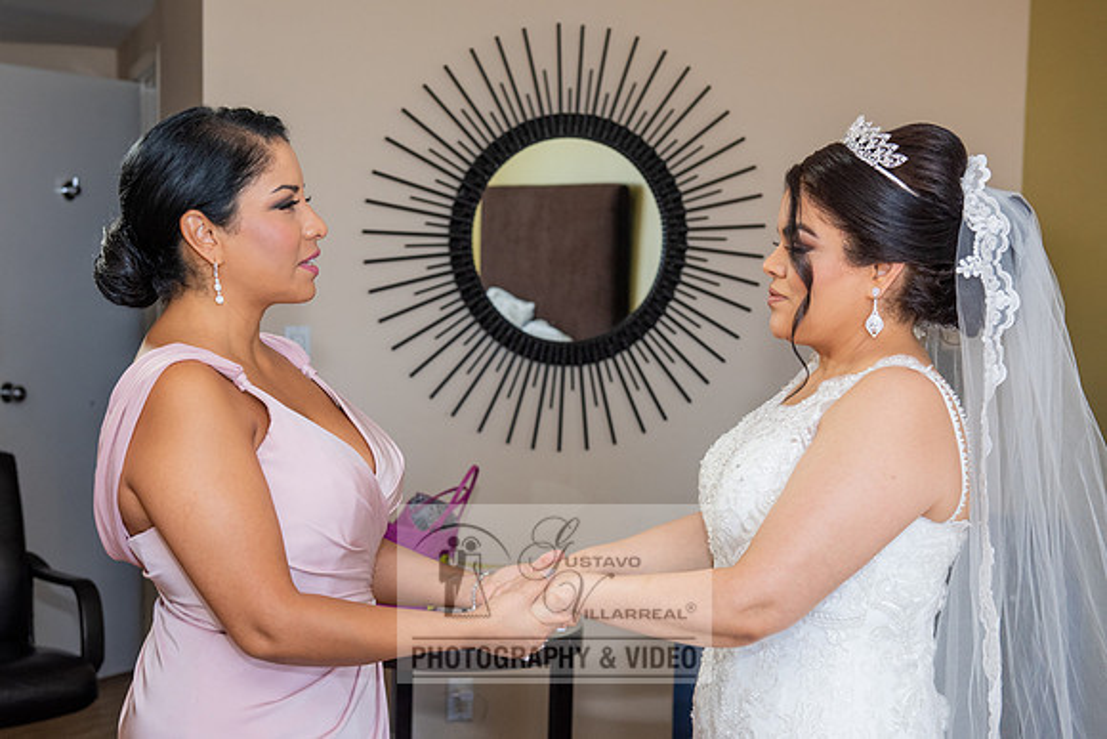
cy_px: 424
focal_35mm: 63
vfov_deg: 21.5
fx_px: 1939
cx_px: 472
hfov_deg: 31.8
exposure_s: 1/125
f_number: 5.6
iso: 640
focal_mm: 55
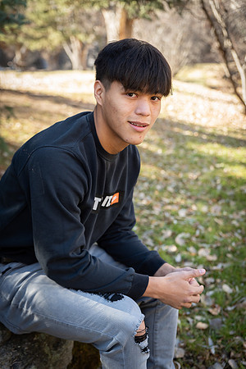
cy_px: 184
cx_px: 123
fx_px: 533
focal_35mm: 52
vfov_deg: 38.2
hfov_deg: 26.0
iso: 125
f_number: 3.2
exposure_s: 1/125
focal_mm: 52
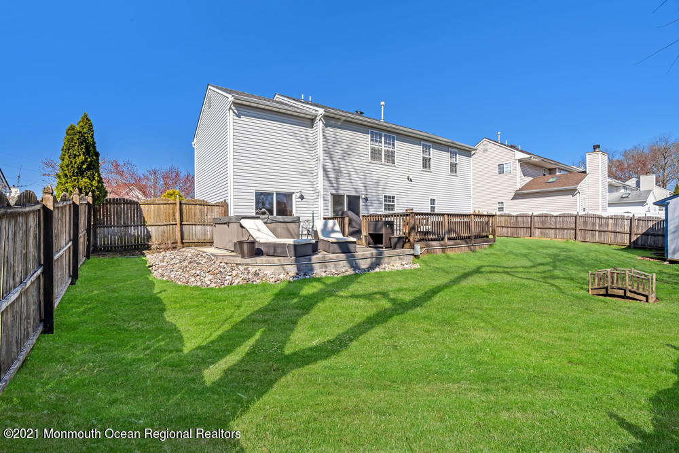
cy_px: 226
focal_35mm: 16
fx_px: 302
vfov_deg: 73.8
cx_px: 340
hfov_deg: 96.7
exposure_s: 1/50
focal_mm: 16
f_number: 16
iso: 200
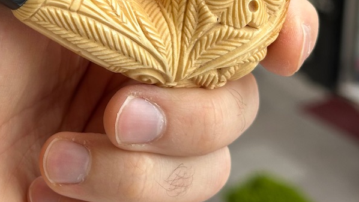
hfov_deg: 18.8
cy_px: -56
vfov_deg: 10.6
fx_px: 1066
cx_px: 40
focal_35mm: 112
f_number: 1.78
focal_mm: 6.86
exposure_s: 1/417
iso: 64
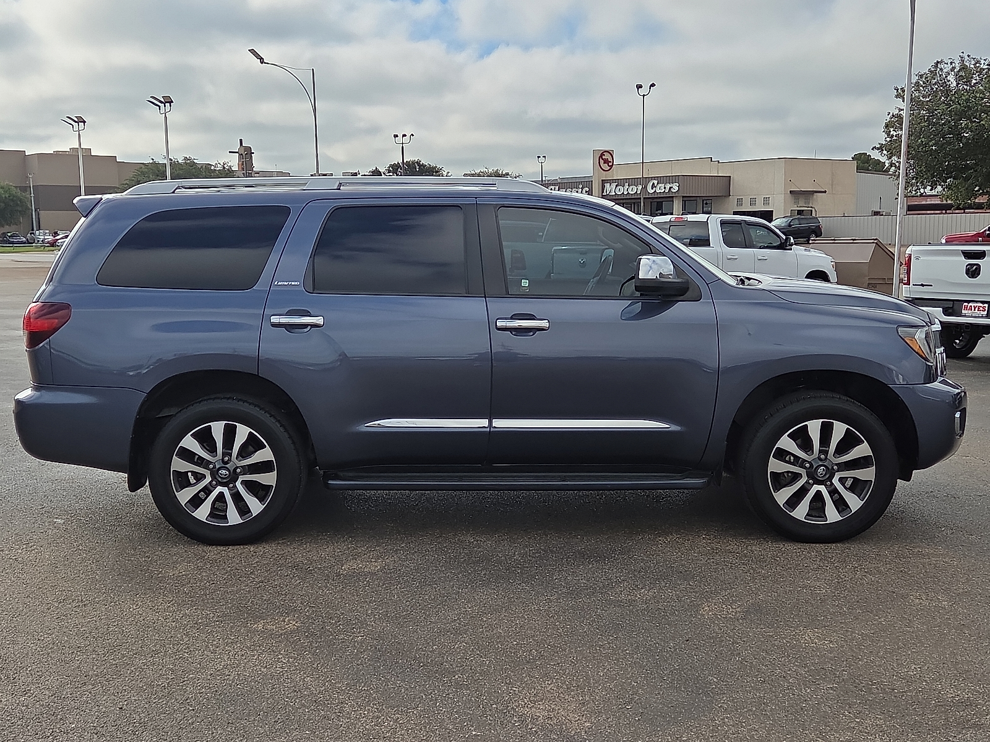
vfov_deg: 36.8
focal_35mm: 39
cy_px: 371
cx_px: 495
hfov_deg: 47.9
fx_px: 1115
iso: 25
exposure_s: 1/2500
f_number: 1.8
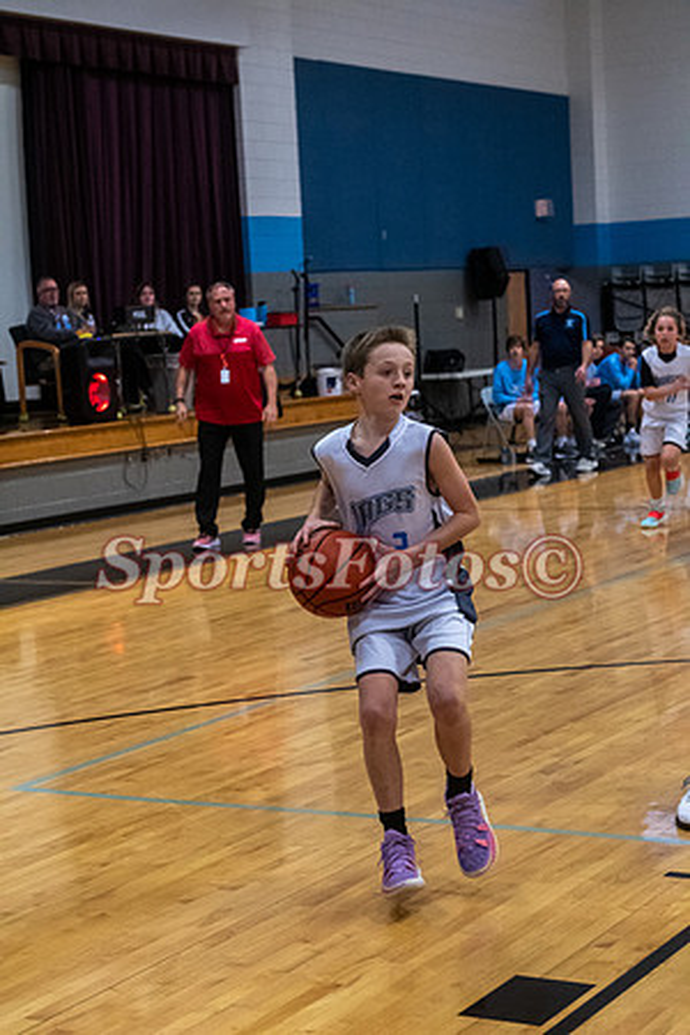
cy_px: 518
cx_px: 345
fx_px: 2156
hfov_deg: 18.2
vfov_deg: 27.0
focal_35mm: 75
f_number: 4
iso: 4000
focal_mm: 50
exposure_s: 1/500
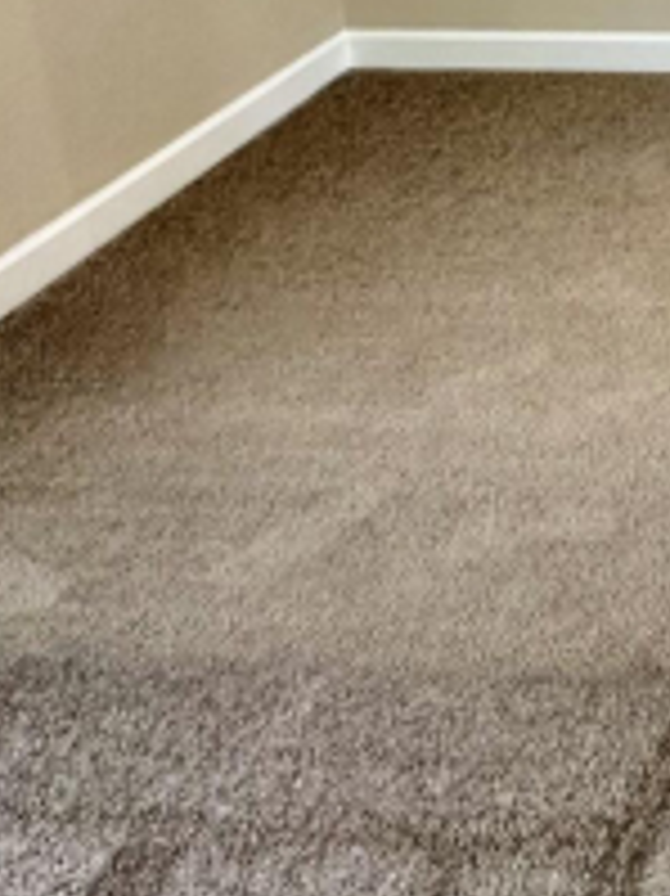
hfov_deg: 23.4
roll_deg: +0.6
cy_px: -223
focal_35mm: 47
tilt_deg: -11.8
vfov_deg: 32.2
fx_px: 1214
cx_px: 1057
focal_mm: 2.22
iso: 160
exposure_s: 1/60
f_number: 2.2
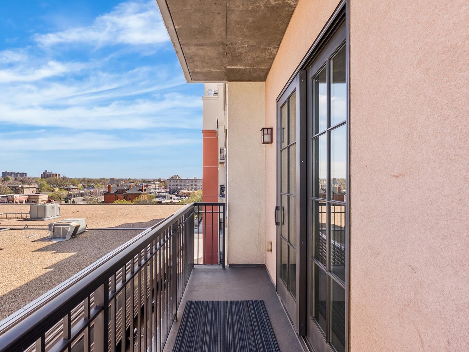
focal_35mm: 18
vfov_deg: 71.6
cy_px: 180
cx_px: 223
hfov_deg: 87.7
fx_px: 244
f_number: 8
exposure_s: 1/80
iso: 200
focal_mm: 16
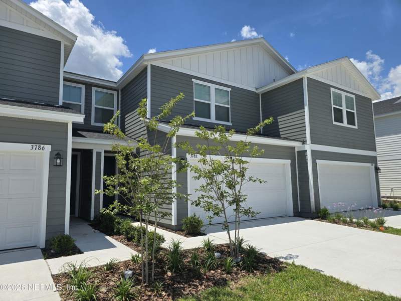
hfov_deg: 73.9
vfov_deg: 58.9
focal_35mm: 23
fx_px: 266
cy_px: 150
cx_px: 200
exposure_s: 1/1250
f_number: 1.7
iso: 12
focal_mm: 6.3
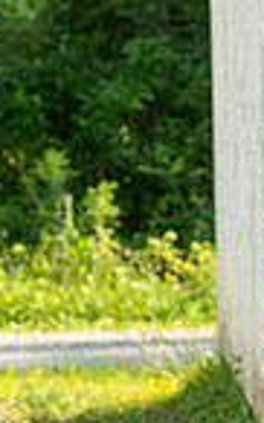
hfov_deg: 3.8
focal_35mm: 345
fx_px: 3979
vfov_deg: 6.1
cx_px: 413
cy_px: 490
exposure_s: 1/250
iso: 400
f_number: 7.1
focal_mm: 110
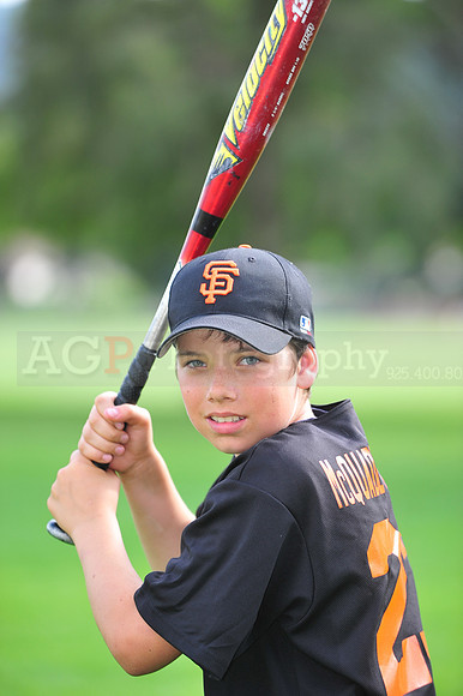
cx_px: 232
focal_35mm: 200
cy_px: 348
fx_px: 3863
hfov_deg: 6.9
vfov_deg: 10.3
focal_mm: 200
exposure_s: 1/400
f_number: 4.5
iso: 400
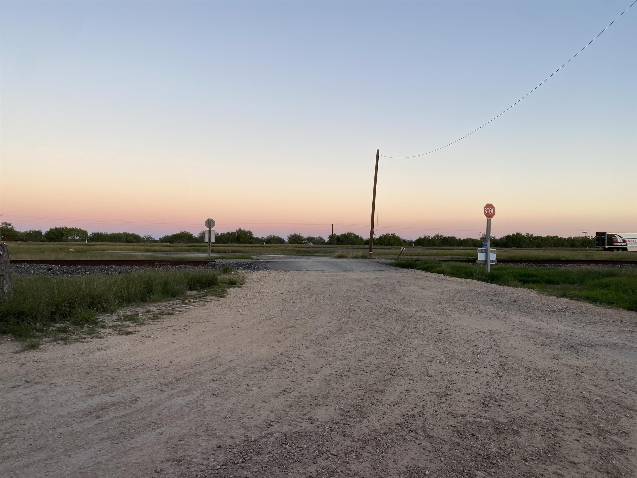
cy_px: 239
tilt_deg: -0.7
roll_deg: -1.0
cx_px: 318
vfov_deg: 53.1
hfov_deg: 67.3
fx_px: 478
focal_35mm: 26
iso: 32
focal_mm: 4.25
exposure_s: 1/136
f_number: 1.8
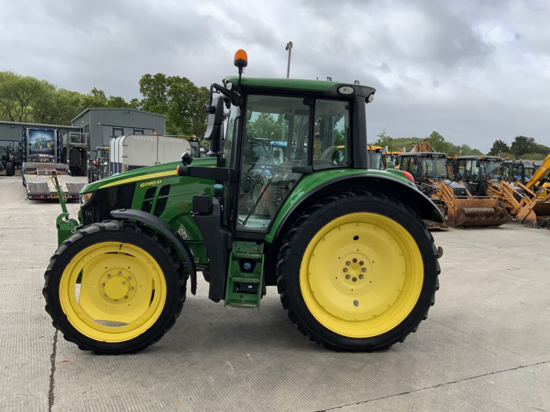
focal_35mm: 29
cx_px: 275
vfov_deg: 48.2
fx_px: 461
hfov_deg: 61.7
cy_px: 206
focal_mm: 3
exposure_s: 1/1121
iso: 16
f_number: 1.8
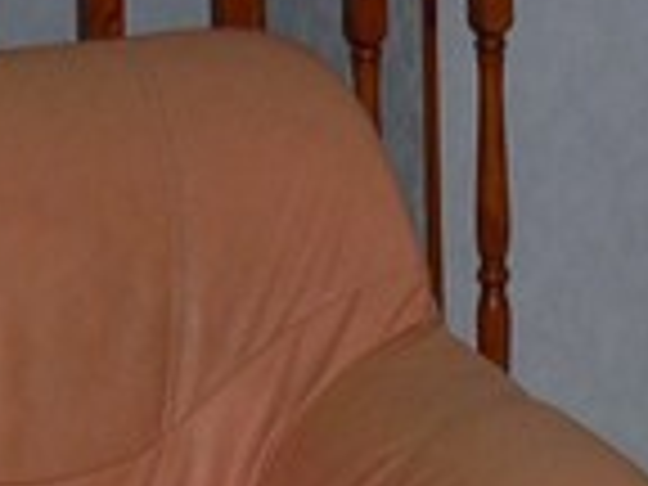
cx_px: 450
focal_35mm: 211
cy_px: 198
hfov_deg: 9.4
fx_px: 3950
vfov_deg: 7.0
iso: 128
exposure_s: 1/60
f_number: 2.8
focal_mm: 8
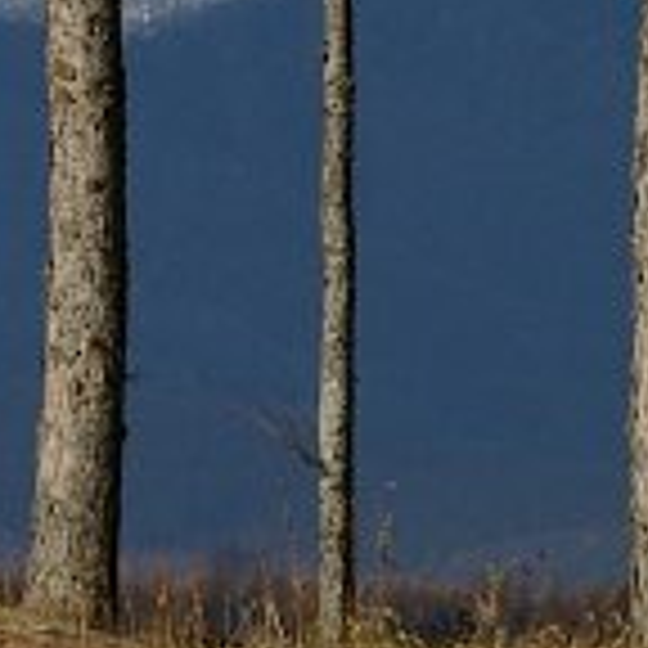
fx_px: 18066
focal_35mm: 853
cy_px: -410
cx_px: -864
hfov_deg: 2.0
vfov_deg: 2.1
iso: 200
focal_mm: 120
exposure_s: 1/640
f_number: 8
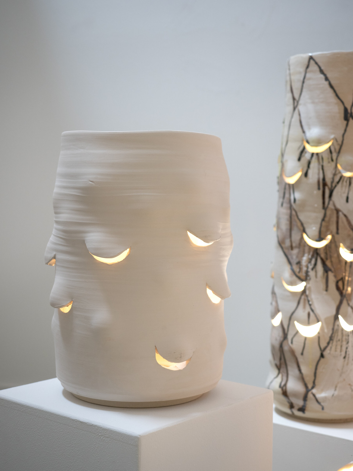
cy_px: 236
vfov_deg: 34.3
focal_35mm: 56
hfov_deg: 26.1
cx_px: 176
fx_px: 761
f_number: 2.8
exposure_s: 1/100
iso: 400
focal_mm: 28
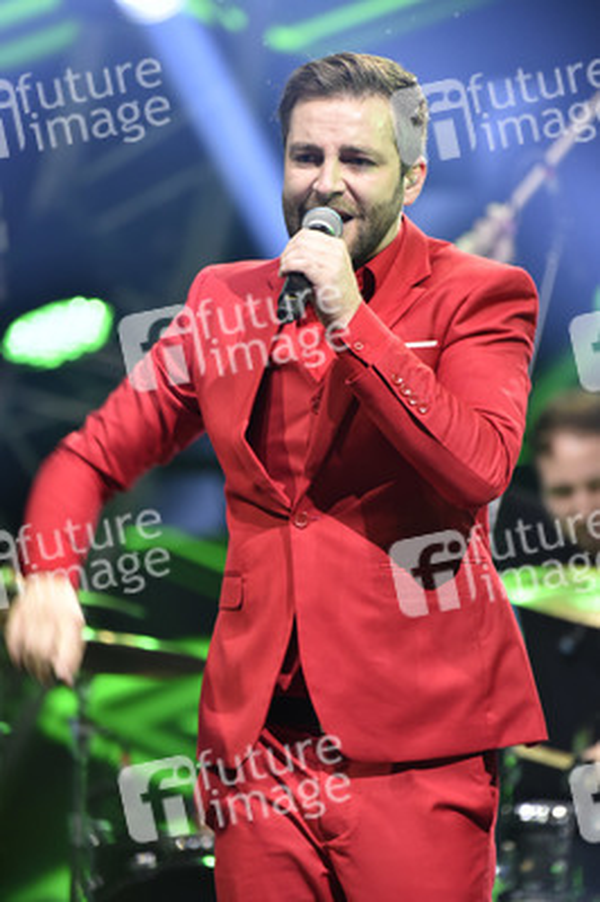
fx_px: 11269
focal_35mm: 450
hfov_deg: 3.0
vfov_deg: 4.6
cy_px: 451
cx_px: 300
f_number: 5.6
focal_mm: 450
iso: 2000
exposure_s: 1/125
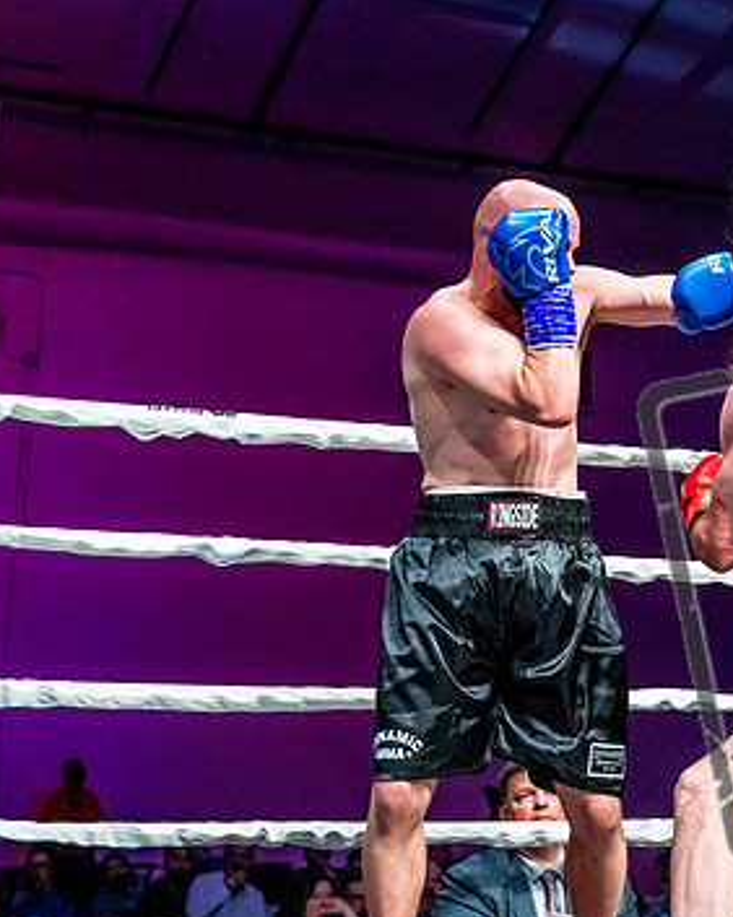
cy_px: 340
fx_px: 2361
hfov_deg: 17.3
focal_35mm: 87
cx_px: 720
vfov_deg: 21.9
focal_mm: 48
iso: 4000
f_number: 4
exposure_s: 1/1000
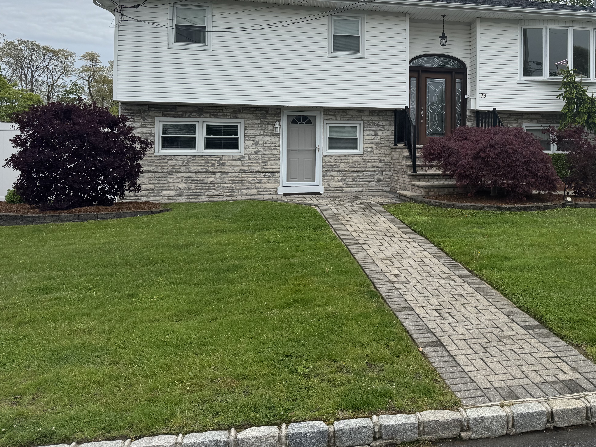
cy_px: 131
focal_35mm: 35
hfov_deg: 51.1
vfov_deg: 39.9
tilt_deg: +3.0
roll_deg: +0.2
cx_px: 423
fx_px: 603
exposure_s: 1/2710
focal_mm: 6.76
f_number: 1.78
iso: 80
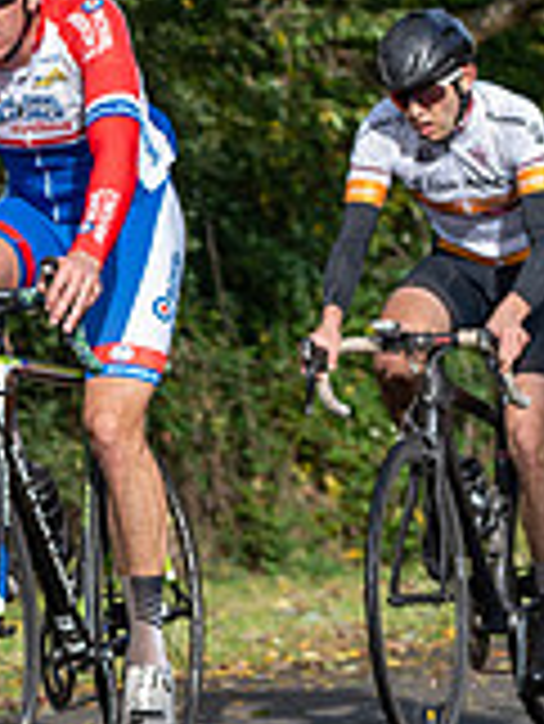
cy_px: 200
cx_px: -611
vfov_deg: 8.2
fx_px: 5064
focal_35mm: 242
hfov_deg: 6.0
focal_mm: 70
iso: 200
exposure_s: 1/1000
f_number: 4
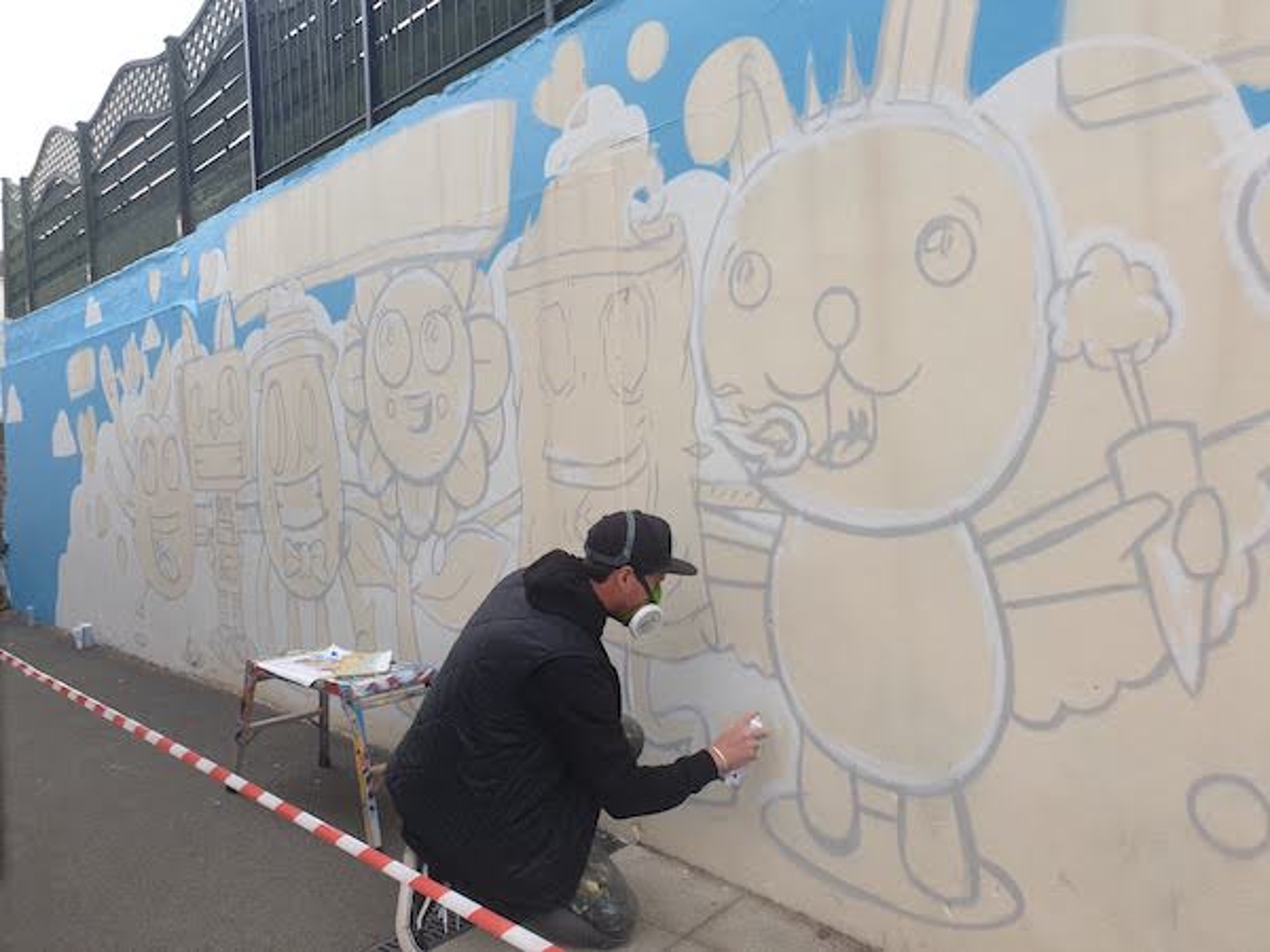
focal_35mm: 26
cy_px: 476
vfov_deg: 53.1
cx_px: 635
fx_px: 954
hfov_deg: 67.3
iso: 50
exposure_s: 1/476
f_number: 2.4
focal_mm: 4.3
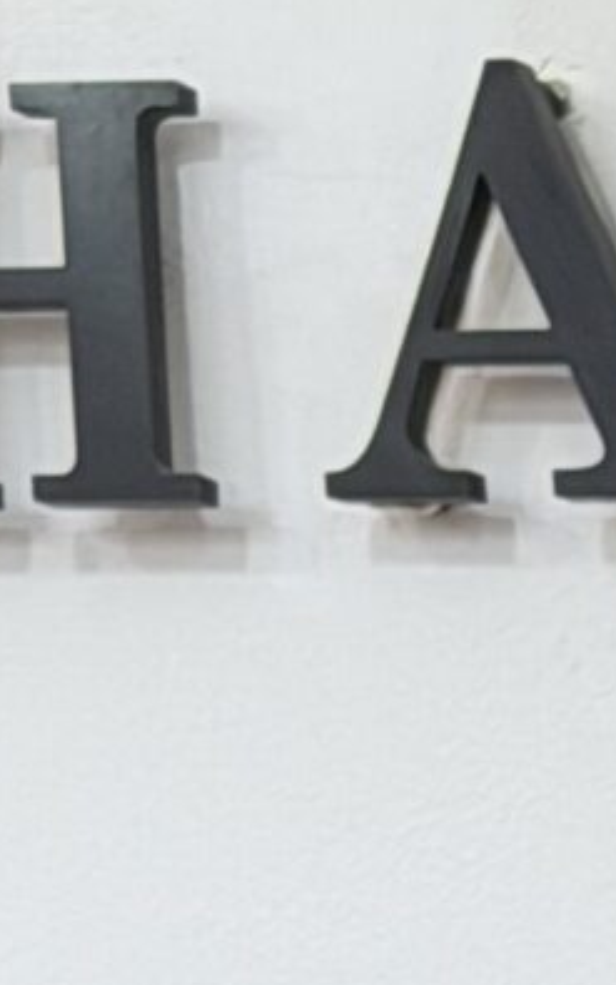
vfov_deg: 6.1
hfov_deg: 3.8
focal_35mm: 330
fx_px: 8861
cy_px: 2499
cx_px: 2287
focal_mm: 6.76
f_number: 1.78
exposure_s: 1/96
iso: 64
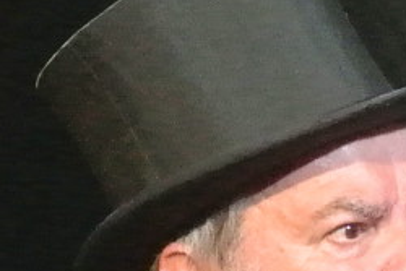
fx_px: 10404
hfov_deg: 2.2
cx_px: 1130
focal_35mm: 922
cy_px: 412
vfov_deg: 1.5
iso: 3200
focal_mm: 44.2
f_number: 4
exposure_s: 1/80
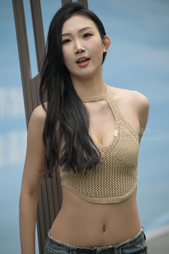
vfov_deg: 10.3
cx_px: 84
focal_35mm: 200
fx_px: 1408
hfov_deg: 6.9
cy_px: 127
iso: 400
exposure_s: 1/500
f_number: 4
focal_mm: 200
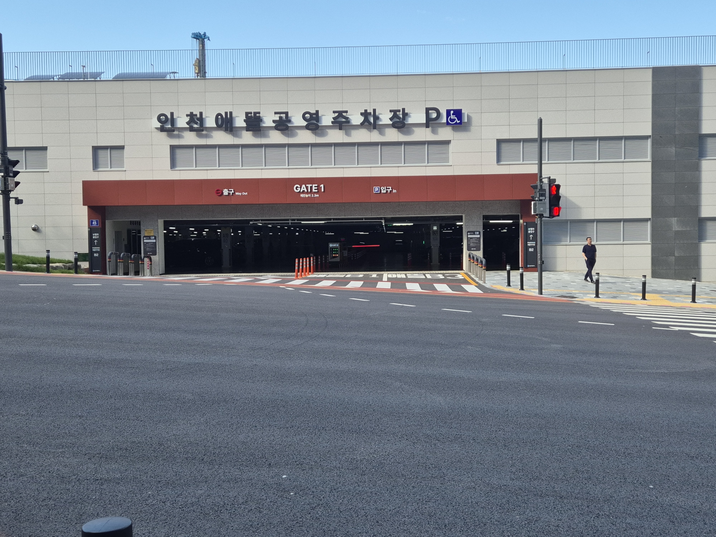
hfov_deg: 73.9
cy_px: 268
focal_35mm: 23
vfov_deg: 58.9
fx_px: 476
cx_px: 358
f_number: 1.8
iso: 25
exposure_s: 1/616
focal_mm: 5.4
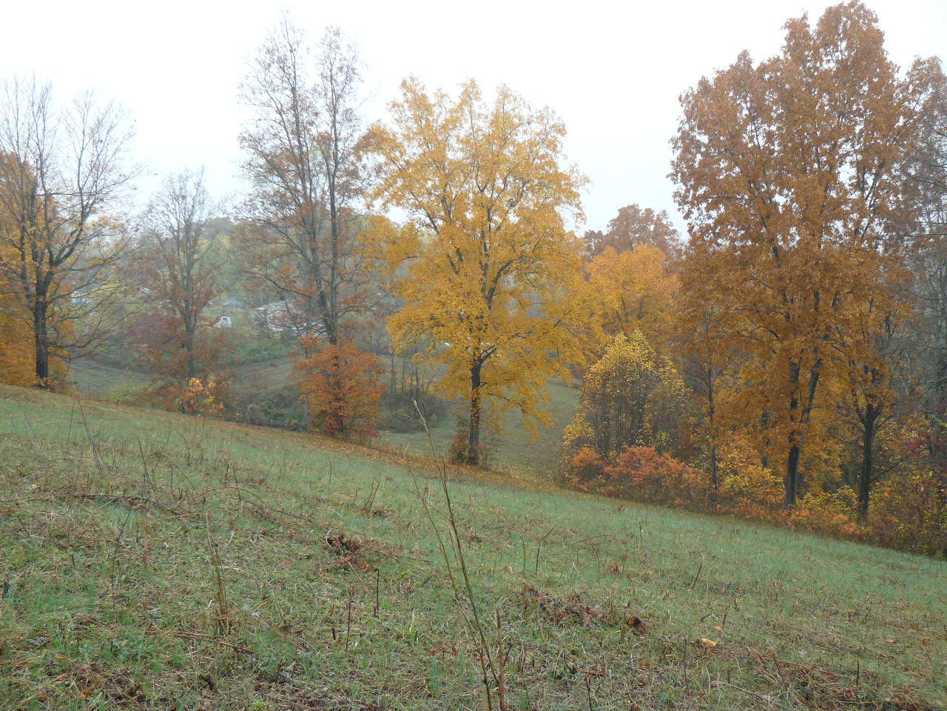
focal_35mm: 36
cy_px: 356
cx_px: 474
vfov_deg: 39.7
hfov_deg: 51.4
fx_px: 985
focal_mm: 6
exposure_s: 1/160
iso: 100
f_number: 2.8
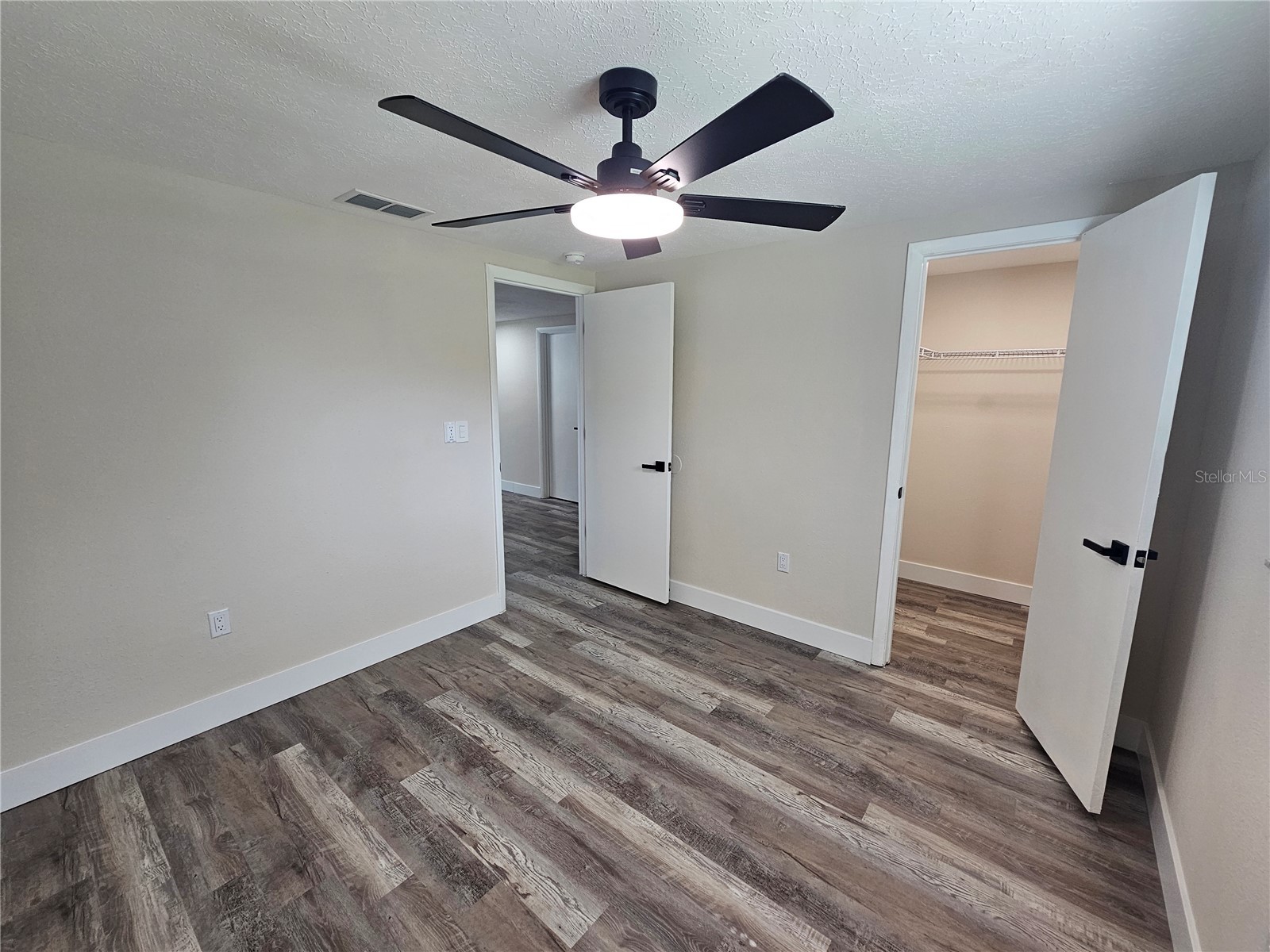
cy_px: 476
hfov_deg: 106.2
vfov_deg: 89.9
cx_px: 635
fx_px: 477
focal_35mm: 13
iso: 100
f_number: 2.2
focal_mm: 2.2
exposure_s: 1/60
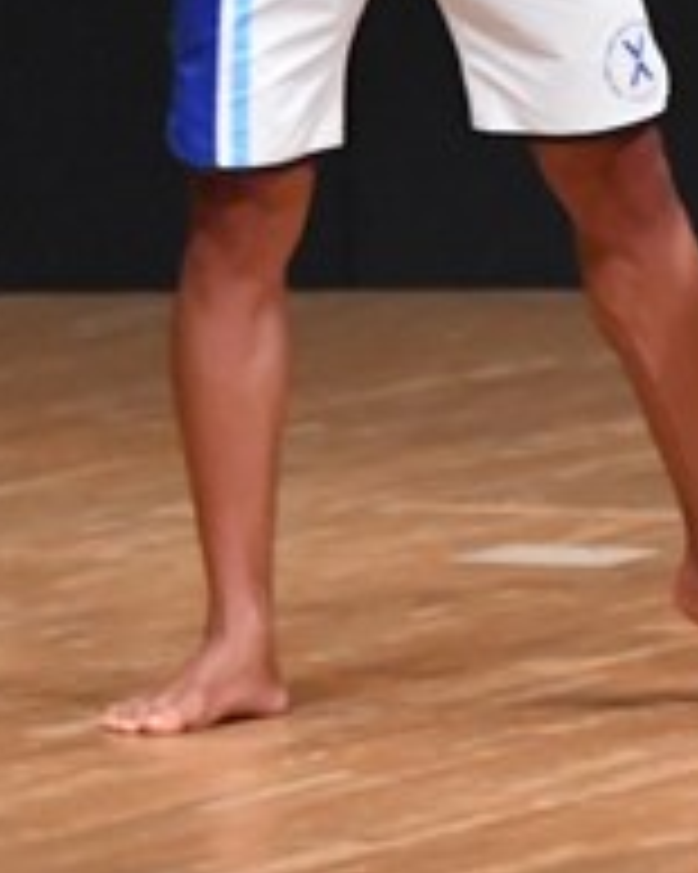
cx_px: 849
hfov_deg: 1.5
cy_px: -266
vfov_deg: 1.9
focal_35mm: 1013
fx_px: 26179
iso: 8000
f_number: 5.6
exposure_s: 1/400
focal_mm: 180
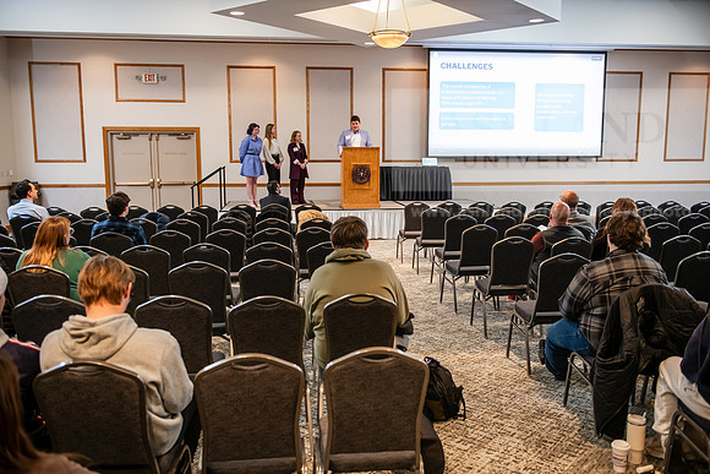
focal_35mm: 32
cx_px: 355
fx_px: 631
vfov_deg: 41.1
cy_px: 237
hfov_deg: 58.7
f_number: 3.2
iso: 2000
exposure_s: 1/200
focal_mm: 32
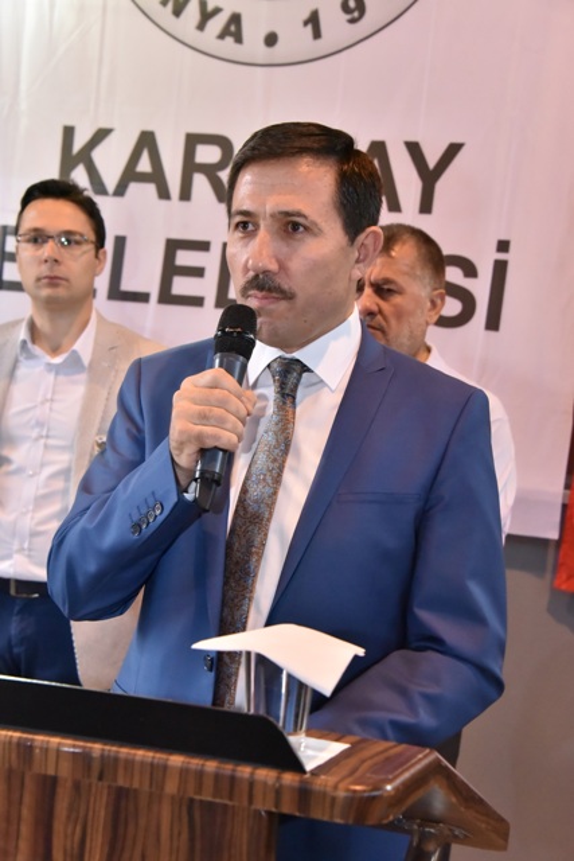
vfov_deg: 23.9
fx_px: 2032
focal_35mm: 85
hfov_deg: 16.1
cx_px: 287
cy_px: 430
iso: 6400
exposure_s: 1/100
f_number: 10
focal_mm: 85
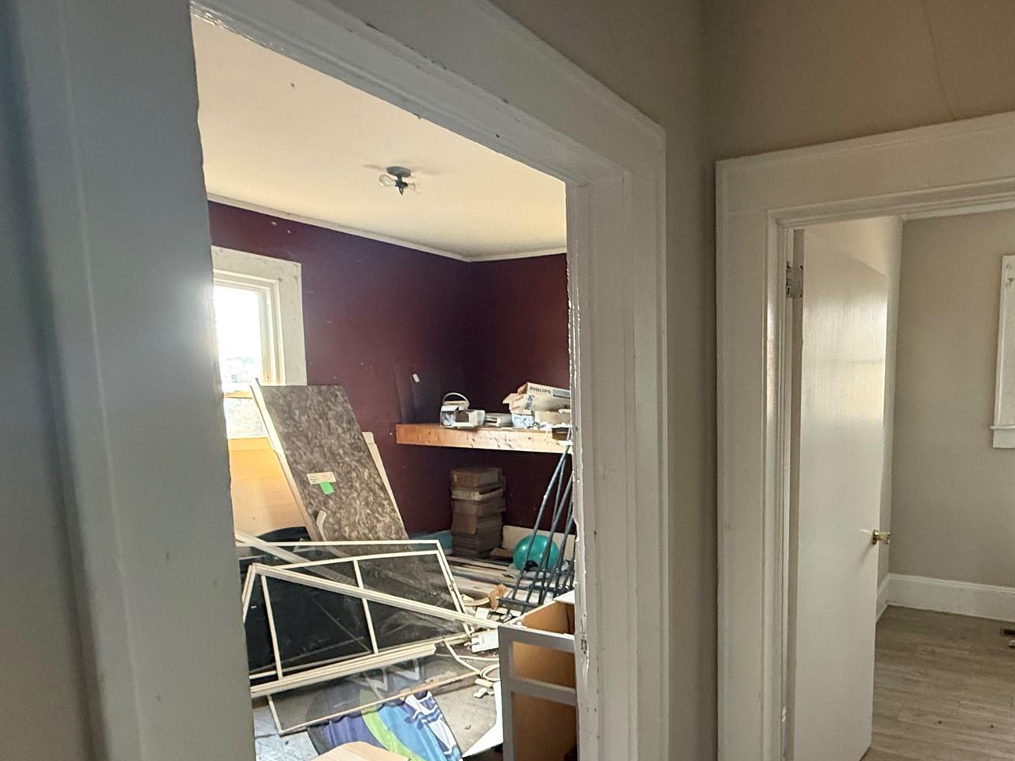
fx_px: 645
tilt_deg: -7.6
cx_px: 752
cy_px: 477
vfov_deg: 60.2
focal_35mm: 22
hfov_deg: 71.5
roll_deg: +0.4
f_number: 2.2
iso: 500
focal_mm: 2.22
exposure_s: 1/60
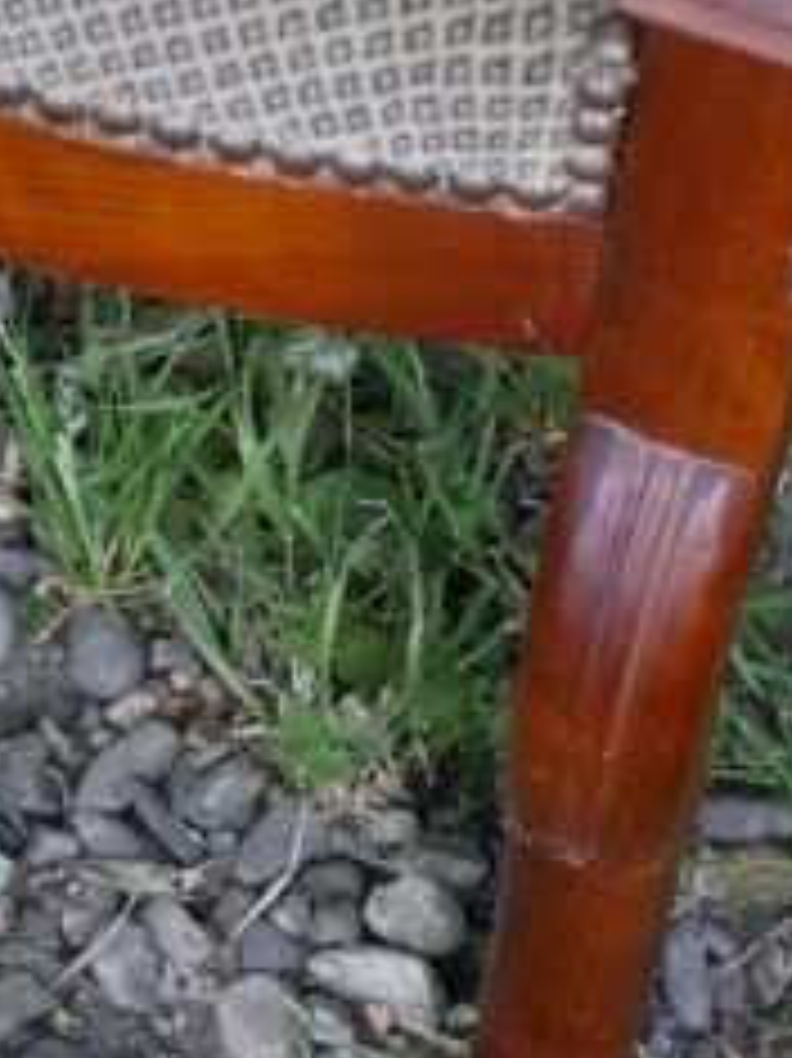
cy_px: -1504
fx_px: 6687
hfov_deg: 6.7
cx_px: -106
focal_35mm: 219
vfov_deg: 8.3
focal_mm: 20
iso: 200
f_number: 2.2
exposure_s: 1/200
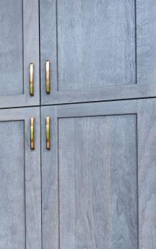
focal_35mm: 62
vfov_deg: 32.8
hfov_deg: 10.8
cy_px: 157
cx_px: -339
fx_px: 421
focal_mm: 14
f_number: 4
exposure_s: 1/60
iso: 560
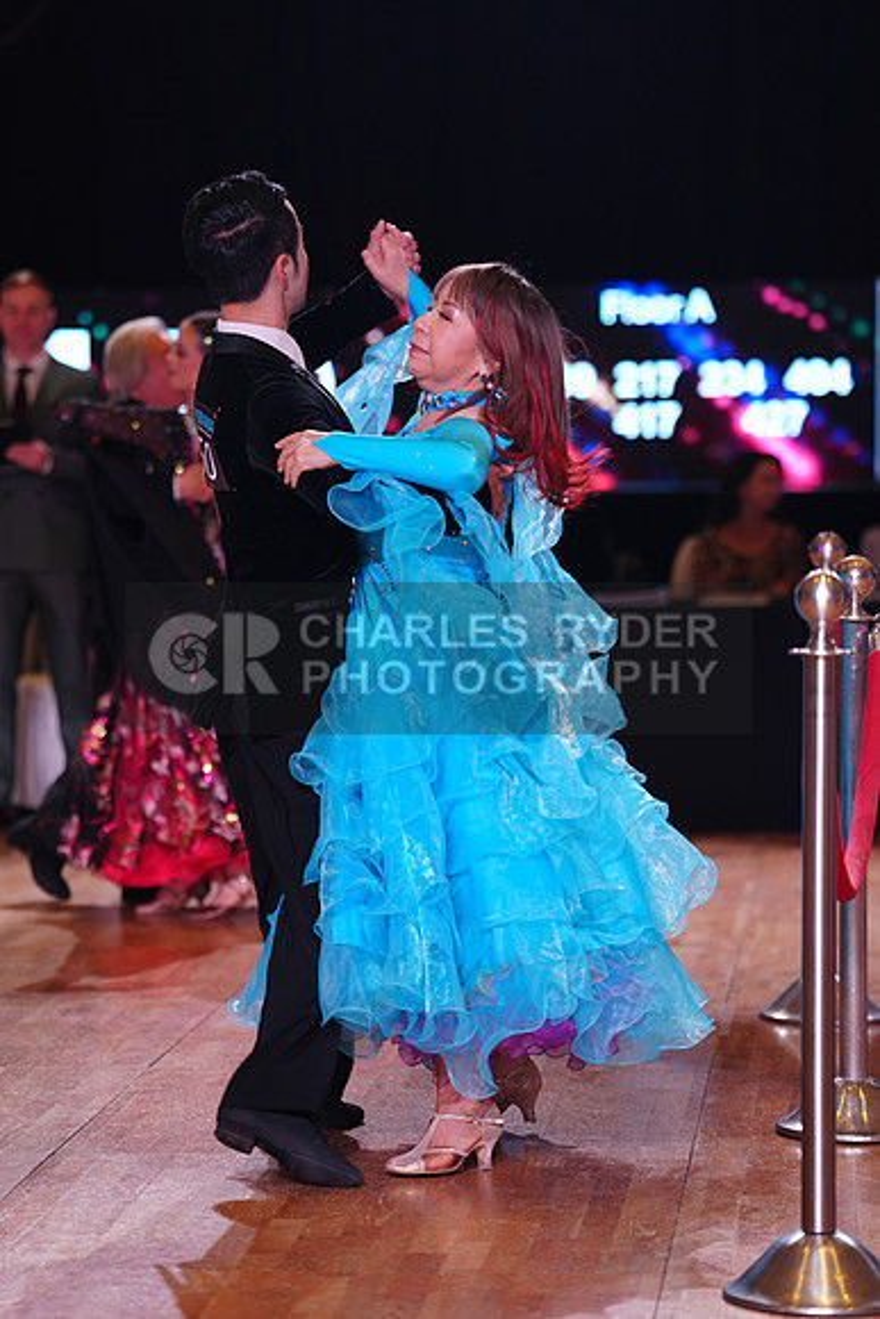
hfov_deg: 11.0
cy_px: 660
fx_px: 4580
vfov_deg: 16.4
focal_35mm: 125
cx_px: 440
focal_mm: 125
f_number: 2.8
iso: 640
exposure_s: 1/250
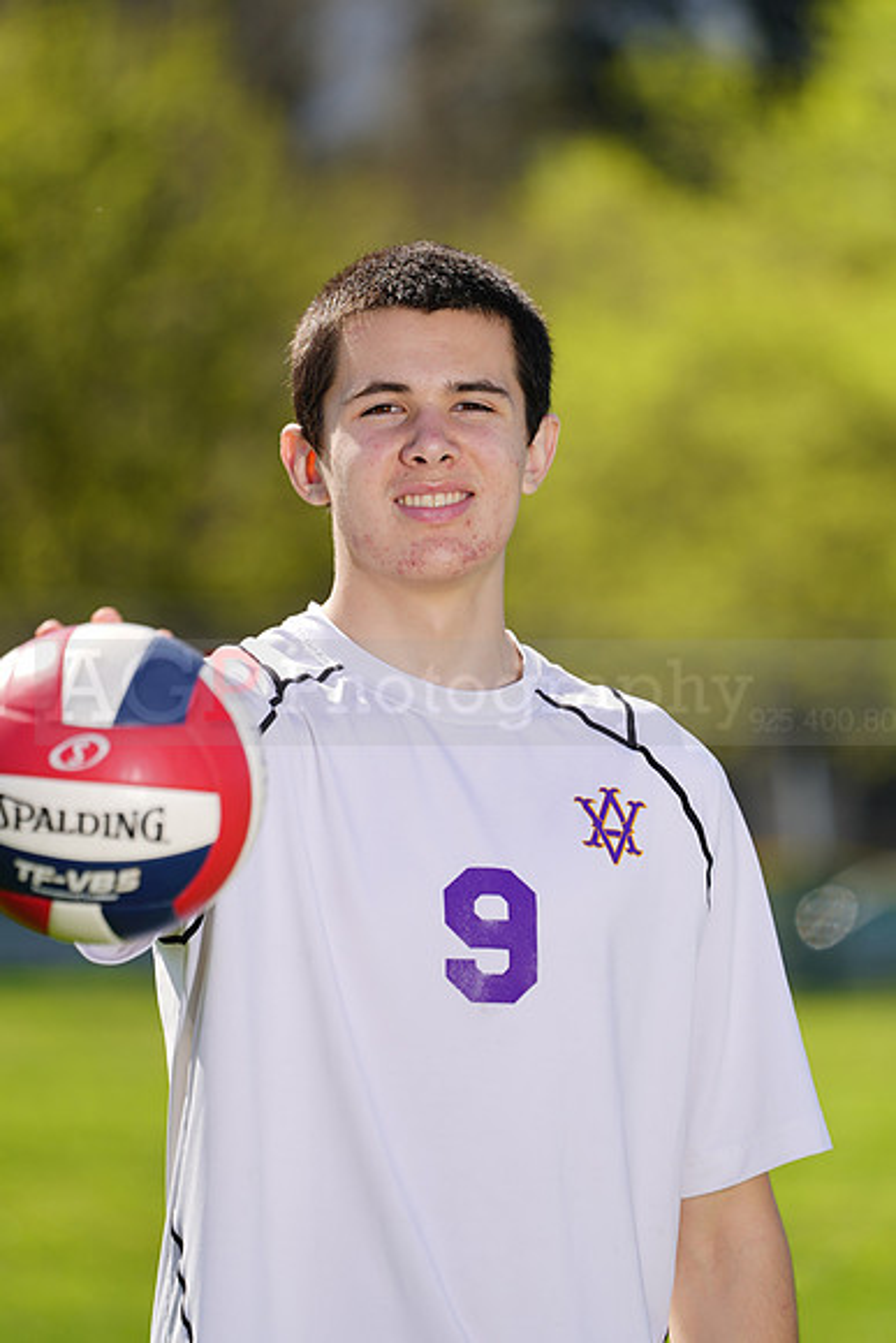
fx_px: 13804
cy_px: 672
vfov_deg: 5.6
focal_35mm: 370
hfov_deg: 3.7
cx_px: 448
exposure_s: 1/200
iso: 64
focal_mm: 370
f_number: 7.1
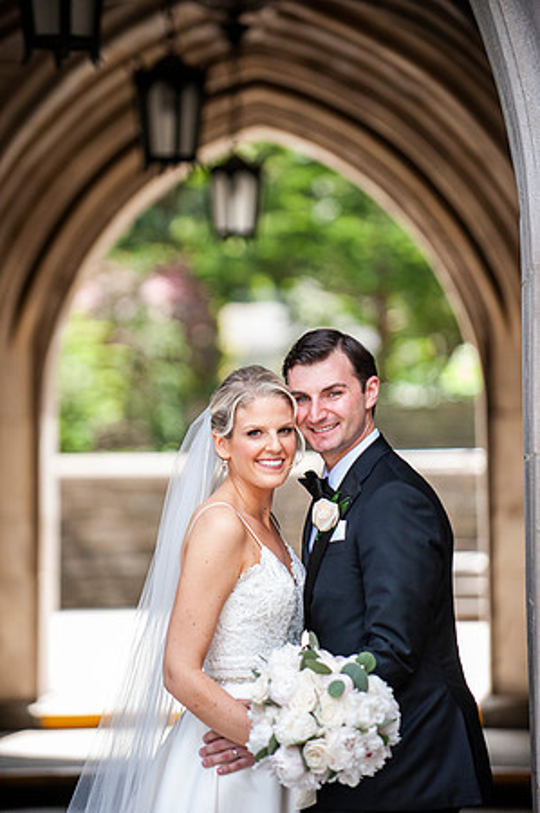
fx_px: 3608
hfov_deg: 8.6
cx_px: 270
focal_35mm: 160
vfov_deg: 12.9
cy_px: 406
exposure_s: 1/2000
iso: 1600
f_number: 2.8
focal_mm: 160
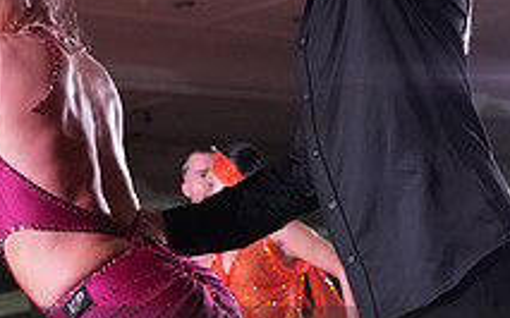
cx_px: 195
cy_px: 387
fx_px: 1848
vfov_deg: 9.7
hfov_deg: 15.7
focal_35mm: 133
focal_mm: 48
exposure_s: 1/320
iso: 5000
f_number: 5
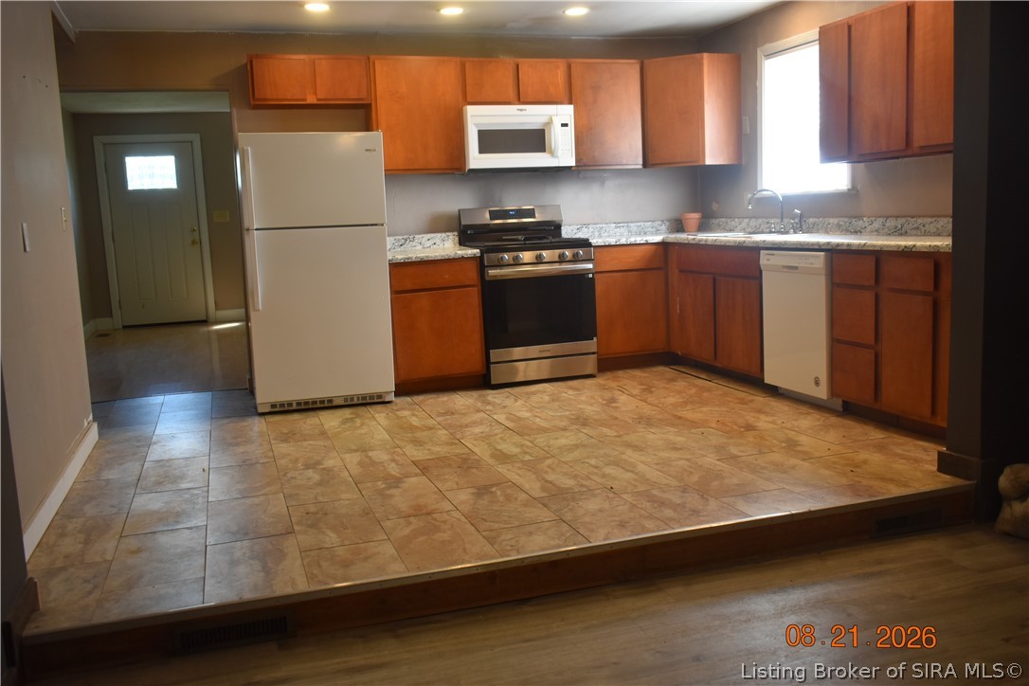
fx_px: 900
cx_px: 514
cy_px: 343
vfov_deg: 41.7
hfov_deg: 59.5
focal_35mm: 32
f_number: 4
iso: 450
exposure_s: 1/60
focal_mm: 21
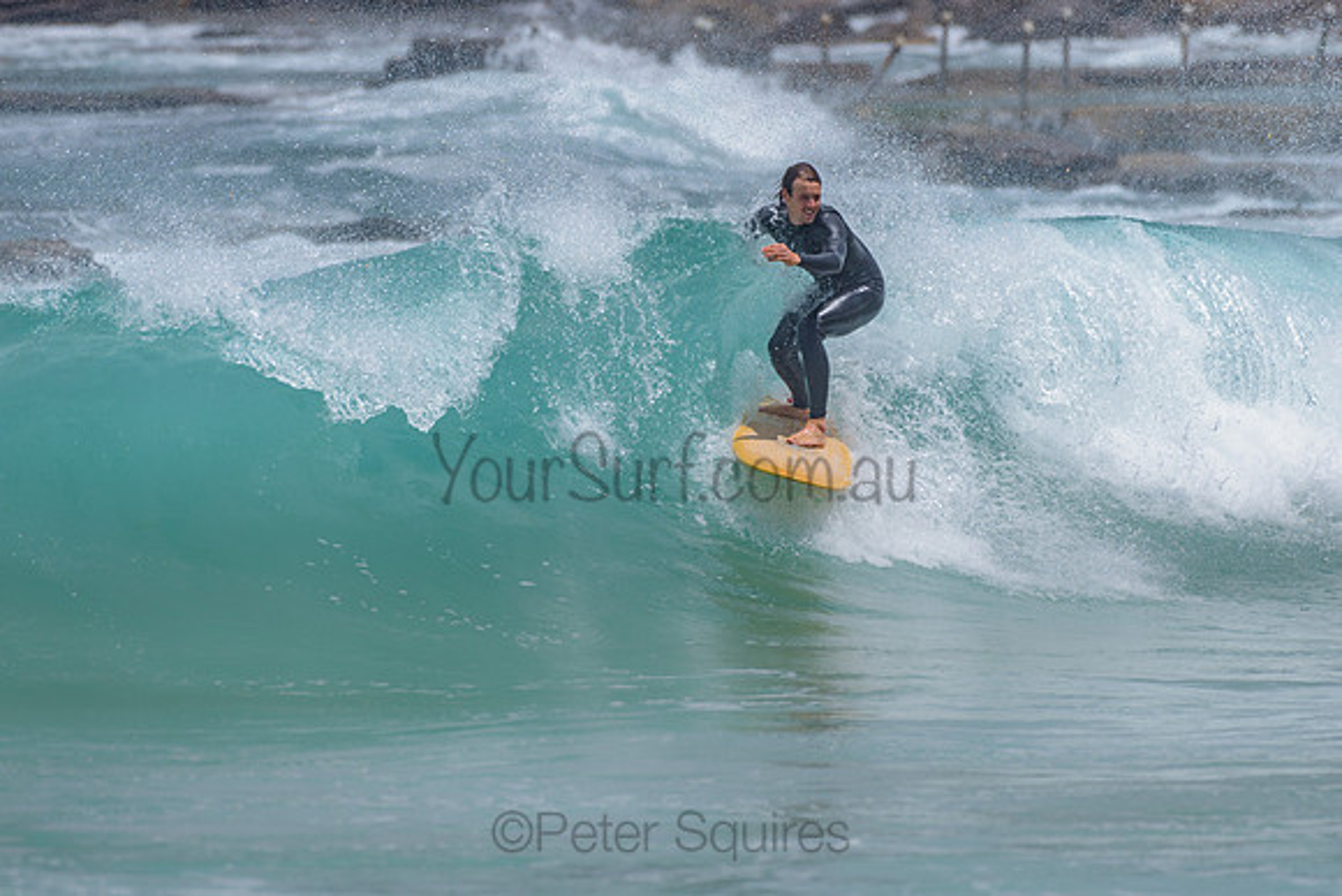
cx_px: 715
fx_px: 22845
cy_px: 347
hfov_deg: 3.4
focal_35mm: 613
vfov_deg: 2.2
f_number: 5.6
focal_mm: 500
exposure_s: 1/2000
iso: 180
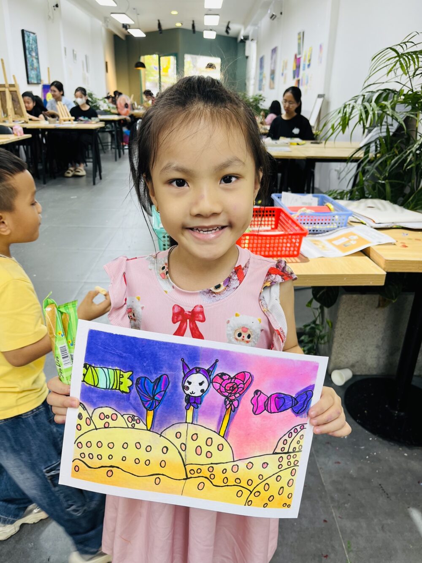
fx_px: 423
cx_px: 211
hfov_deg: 53.1
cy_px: 282
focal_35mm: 26
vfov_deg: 67.3
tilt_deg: -23.6
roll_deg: +0.5
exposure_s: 1/100
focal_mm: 5.1
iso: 50
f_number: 1.6
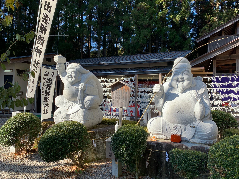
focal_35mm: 26
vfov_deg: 53.1
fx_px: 180
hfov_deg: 67.3
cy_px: 90
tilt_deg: +3.1
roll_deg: -2.6
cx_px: 120
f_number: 1.8
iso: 25
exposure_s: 1/687
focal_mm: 4.25
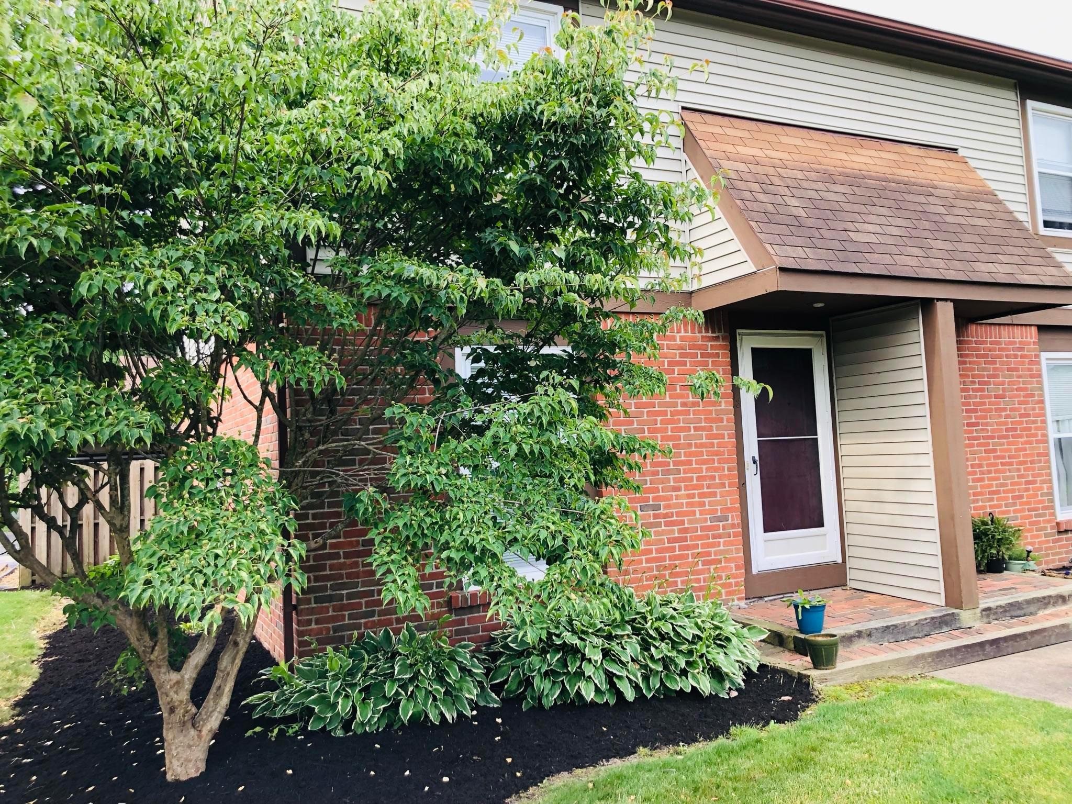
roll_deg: +3.8
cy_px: 402
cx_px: 536
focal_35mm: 28
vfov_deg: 49.7
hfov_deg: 63.4
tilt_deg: +3.2
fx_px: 867
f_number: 1.8
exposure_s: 1/173
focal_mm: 3.99
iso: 20
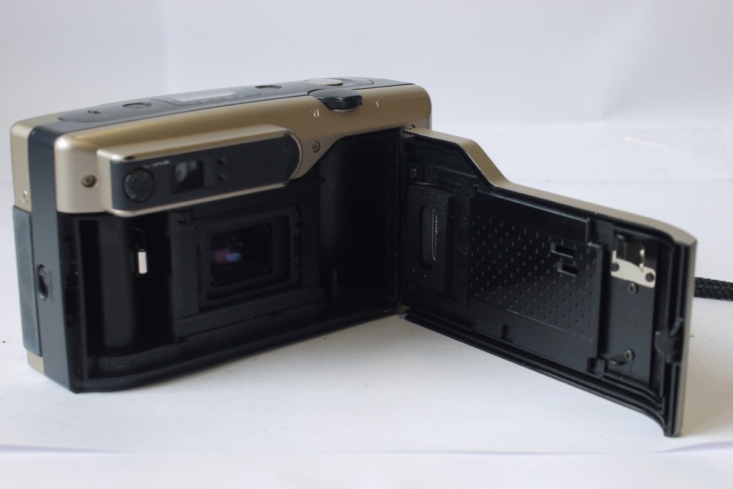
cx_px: 367
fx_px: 1282
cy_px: 259
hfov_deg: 31.9
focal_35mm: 63
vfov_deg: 21.6
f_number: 7.1
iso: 400
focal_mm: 30
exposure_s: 1/20
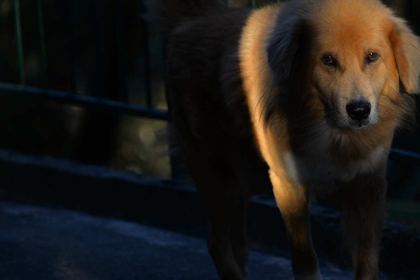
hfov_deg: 4.0
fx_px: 5949
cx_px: 305
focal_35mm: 510
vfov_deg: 2.7
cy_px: 126
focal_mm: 300
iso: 100
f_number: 5.6
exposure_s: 1/100
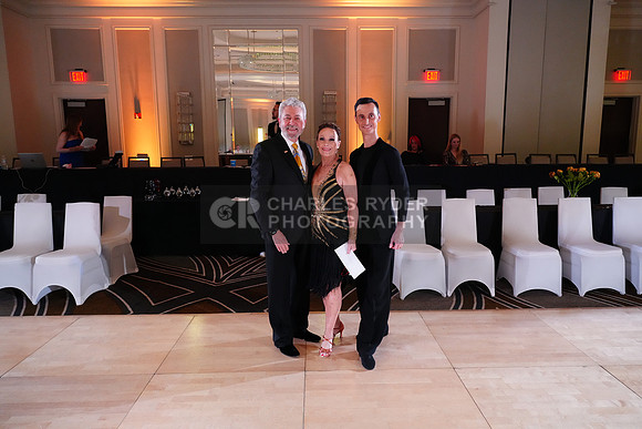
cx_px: 321
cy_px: 214
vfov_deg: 53.2
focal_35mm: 24
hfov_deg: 73.7
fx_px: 428
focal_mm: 24
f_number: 4
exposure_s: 1/200
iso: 5000
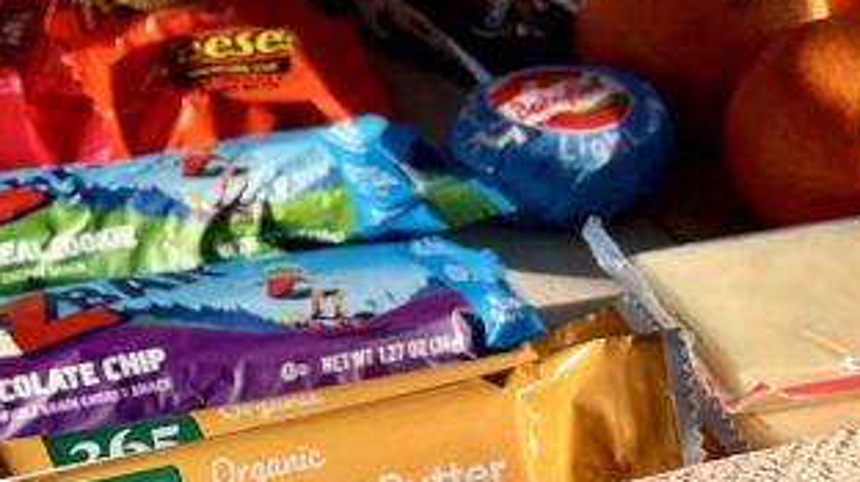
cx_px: -160
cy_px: 465
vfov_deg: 12.8
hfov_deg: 21.4
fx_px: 2119
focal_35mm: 93
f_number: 1.6
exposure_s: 1/6173
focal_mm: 5.1
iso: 50
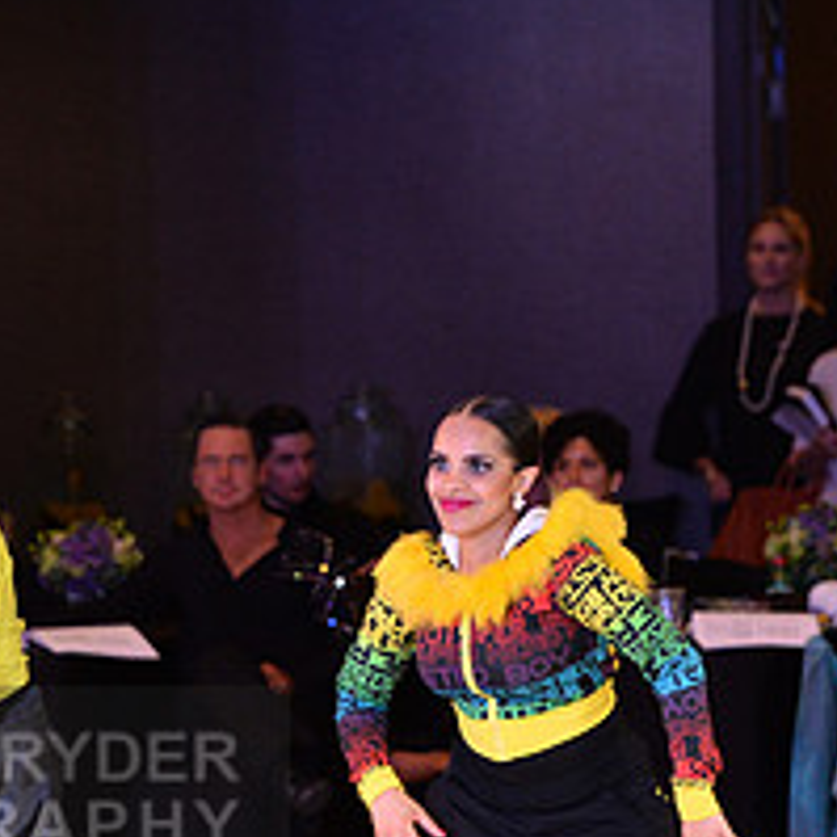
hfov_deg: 4.5
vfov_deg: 4.6
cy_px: 797
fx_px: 10505
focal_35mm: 384
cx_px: -168
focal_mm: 155
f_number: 5
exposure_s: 1/250
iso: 1600
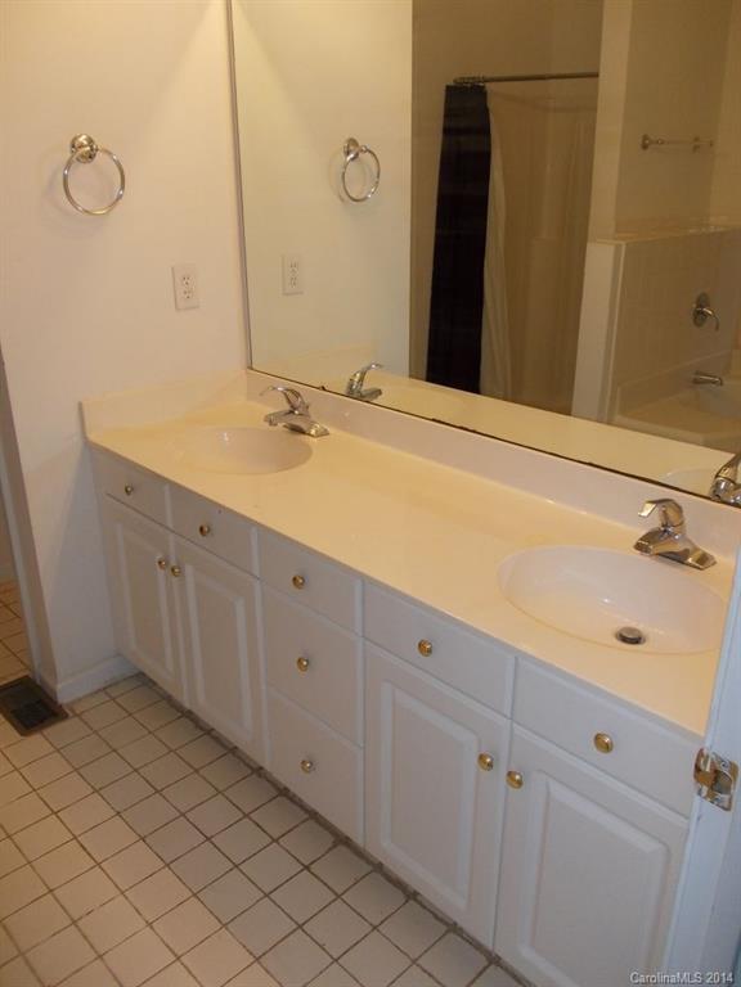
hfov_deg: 49.7
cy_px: 494
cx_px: 370
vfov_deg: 63.4
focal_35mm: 28
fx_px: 799
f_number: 2.7
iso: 80
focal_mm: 4
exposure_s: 1/30
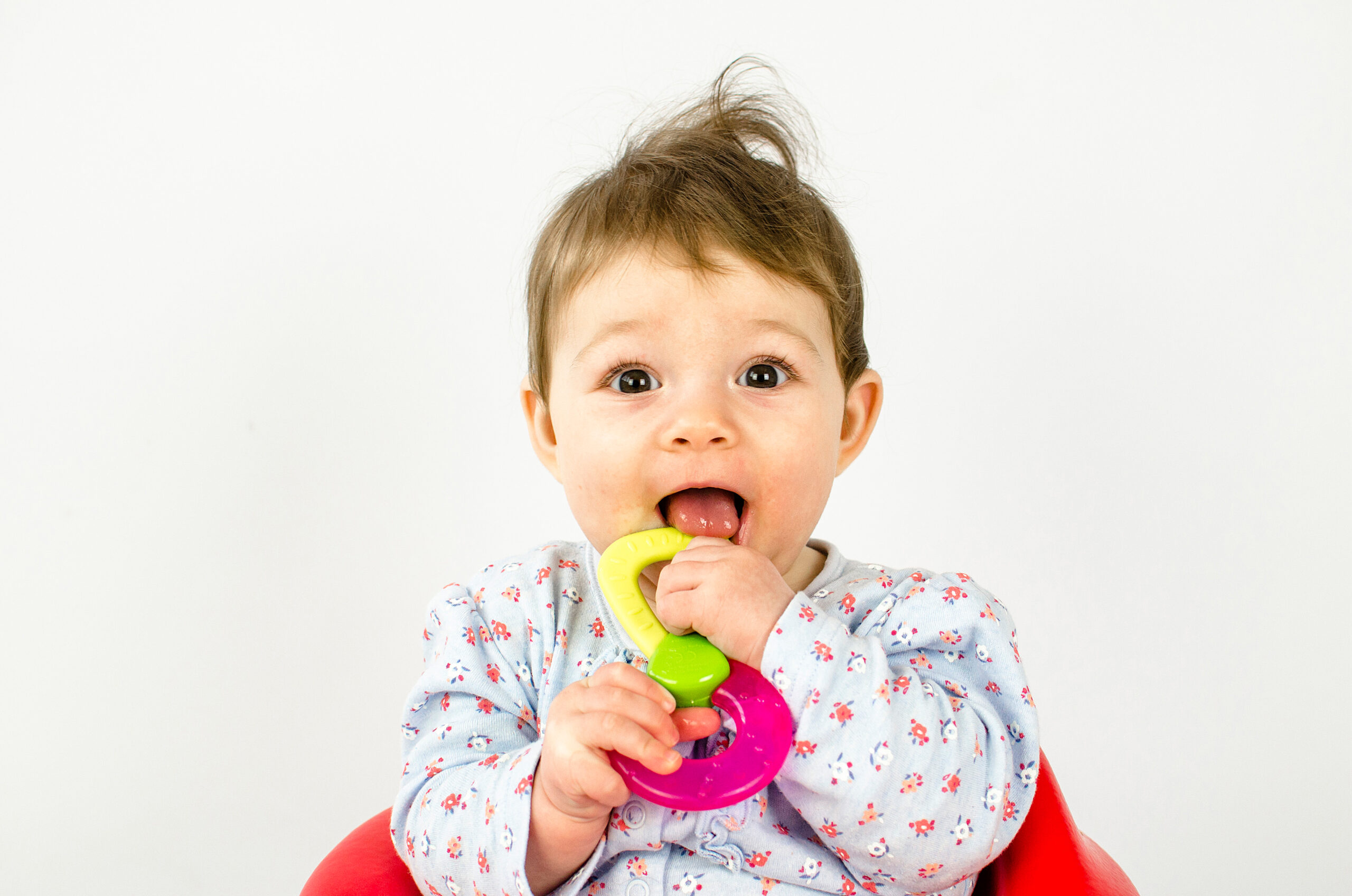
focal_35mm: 52
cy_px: 448
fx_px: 1968
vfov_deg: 25.6
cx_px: 676
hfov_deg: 37.9
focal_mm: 35
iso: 400
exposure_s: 1/160
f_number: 4.5
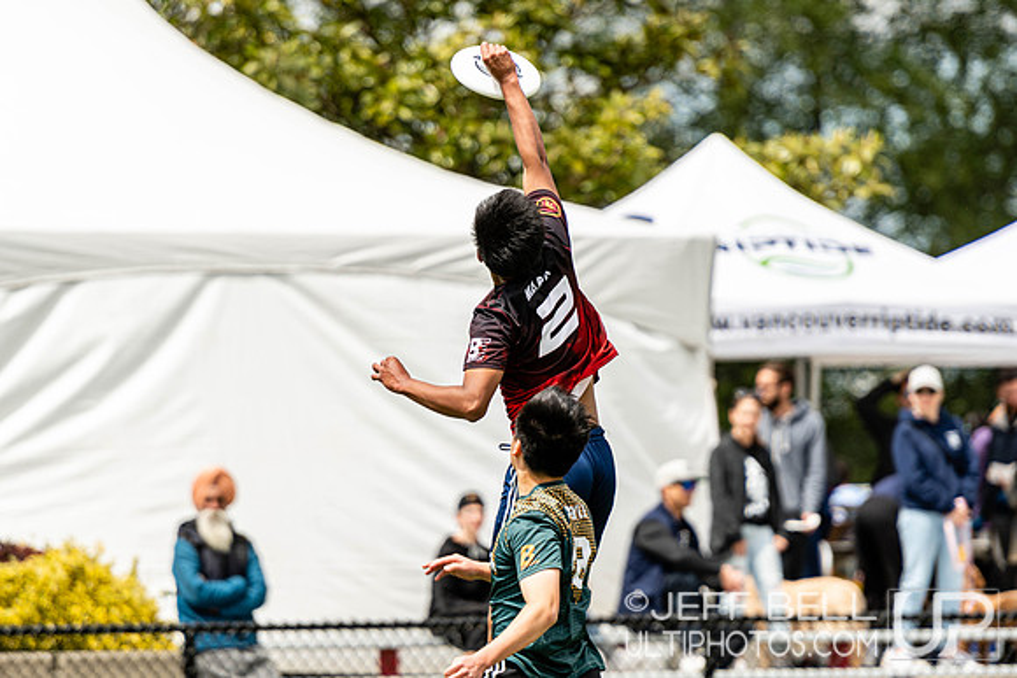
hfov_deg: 6.3
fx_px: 9305
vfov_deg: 4.2
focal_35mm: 329
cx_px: 537
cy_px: 341
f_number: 2.8
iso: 100
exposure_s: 1/1600
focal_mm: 200
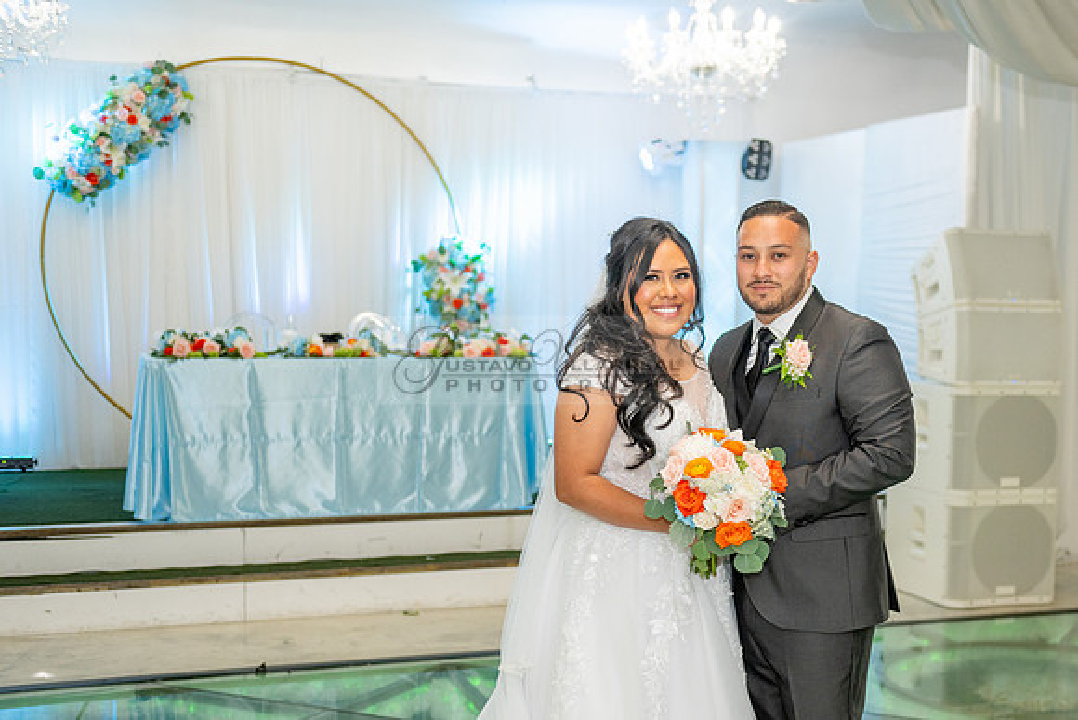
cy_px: 428
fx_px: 1566
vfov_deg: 25.8
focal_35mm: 52
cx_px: 640
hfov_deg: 37.9
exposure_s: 1/160
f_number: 3.2
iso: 800
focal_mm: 44
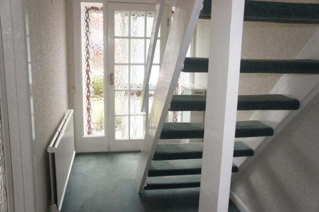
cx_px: 160
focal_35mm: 33
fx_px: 292
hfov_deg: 57.3
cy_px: 106
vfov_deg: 39.9
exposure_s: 1/80
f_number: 4.5
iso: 200
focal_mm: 22
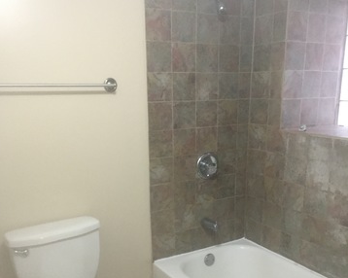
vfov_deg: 38.7
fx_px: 391
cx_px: 174
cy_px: 187
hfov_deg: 48.0
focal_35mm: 38
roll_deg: -0.1
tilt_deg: -15.8
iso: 250
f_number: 2.2
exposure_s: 1/30
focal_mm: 4.15
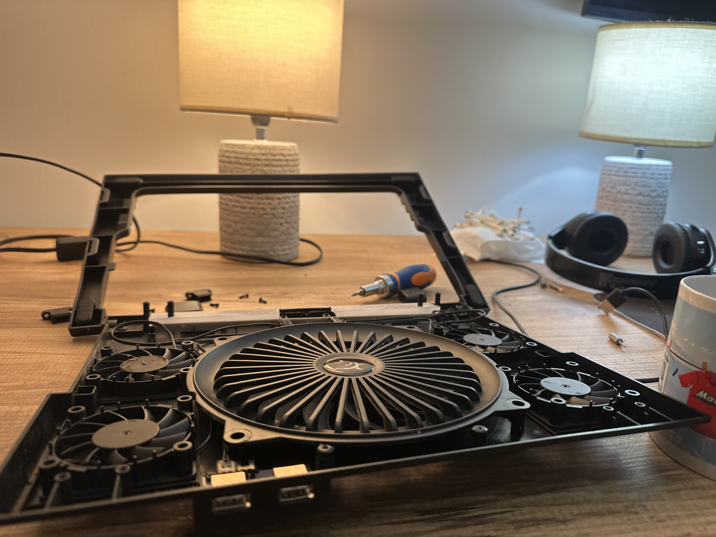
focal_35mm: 24
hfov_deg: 71.6
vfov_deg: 56.8
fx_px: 496
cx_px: 358
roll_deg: -3.3
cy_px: 268
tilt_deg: -14.7
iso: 160
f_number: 1.78
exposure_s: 1/100
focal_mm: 6.86
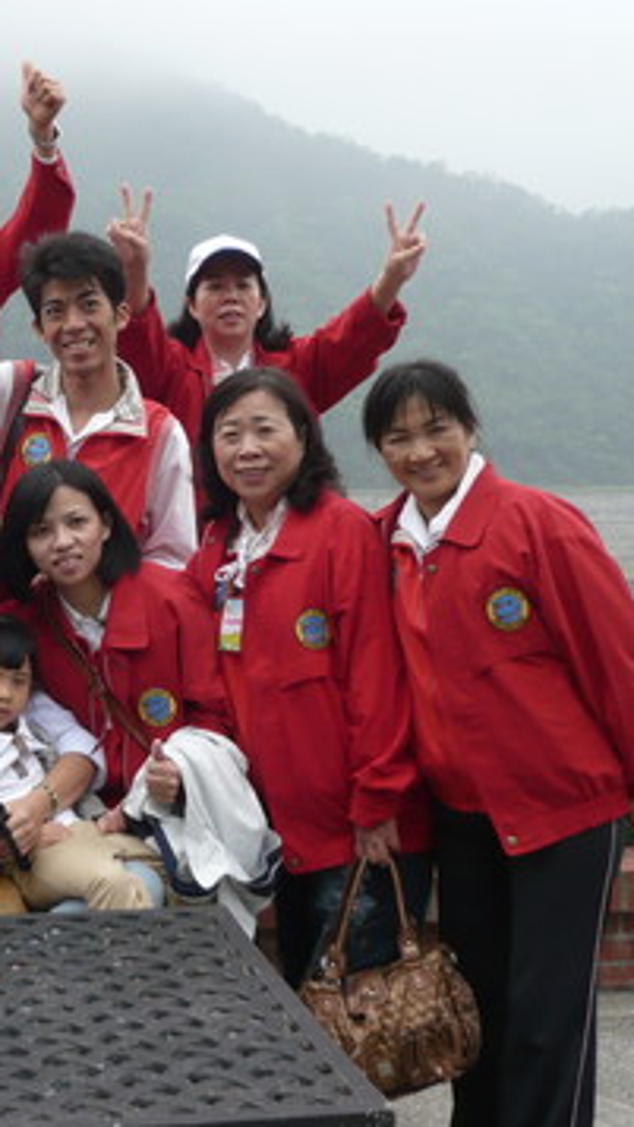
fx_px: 1882
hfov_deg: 18.7
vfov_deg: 33.3
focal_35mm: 63
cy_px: 562
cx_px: 38
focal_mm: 7
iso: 100
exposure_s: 1/250
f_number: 3.4
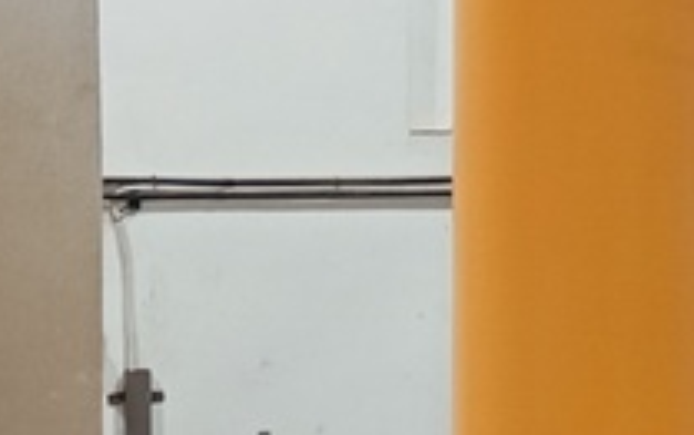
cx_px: 1544
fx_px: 3634
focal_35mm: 192
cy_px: 204
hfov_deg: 9.9
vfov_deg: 6.8
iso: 697
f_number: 1.8
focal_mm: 4.22
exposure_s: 1/50
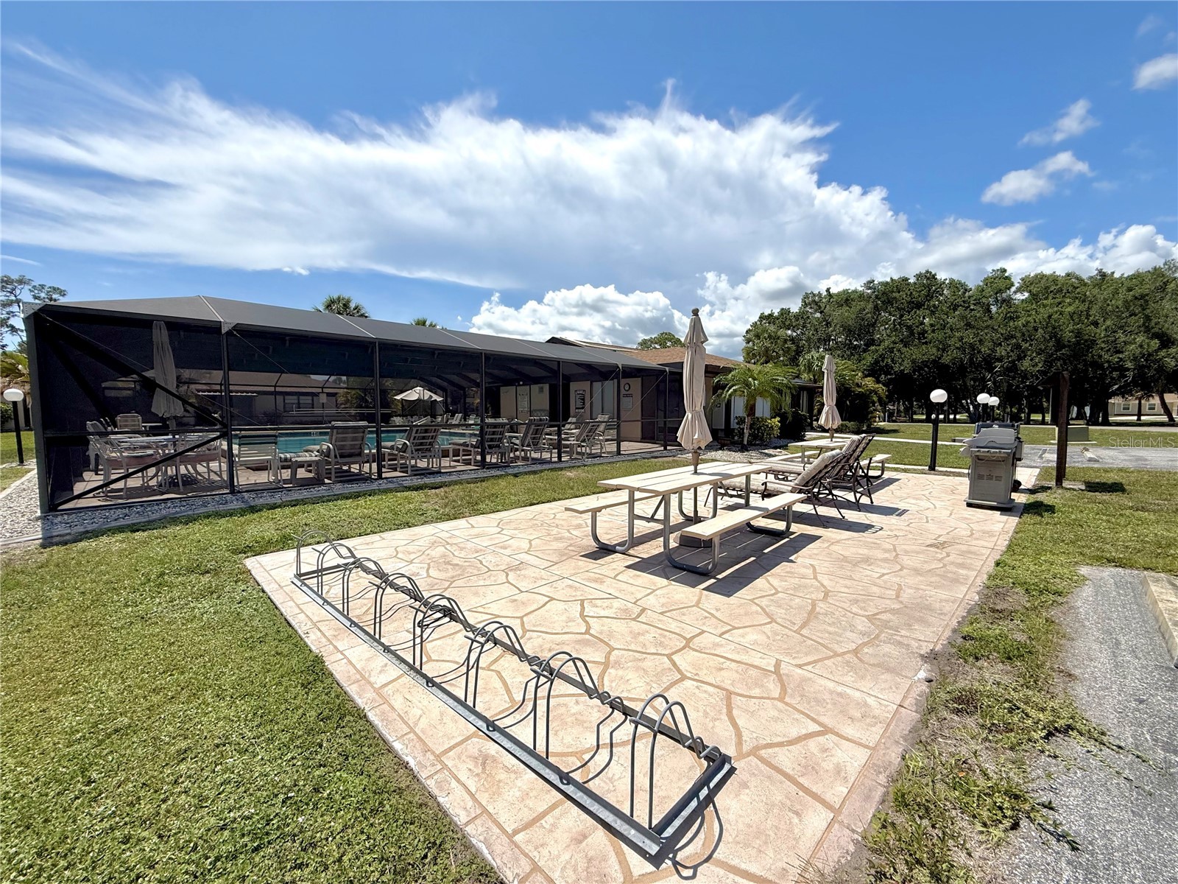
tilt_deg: -3.1
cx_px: 589
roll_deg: +0.4
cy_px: 442
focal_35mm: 14
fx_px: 476
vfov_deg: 85.7
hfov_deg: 102.1
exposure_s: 1/4425
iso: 50
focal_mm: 2.22
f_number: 2.2
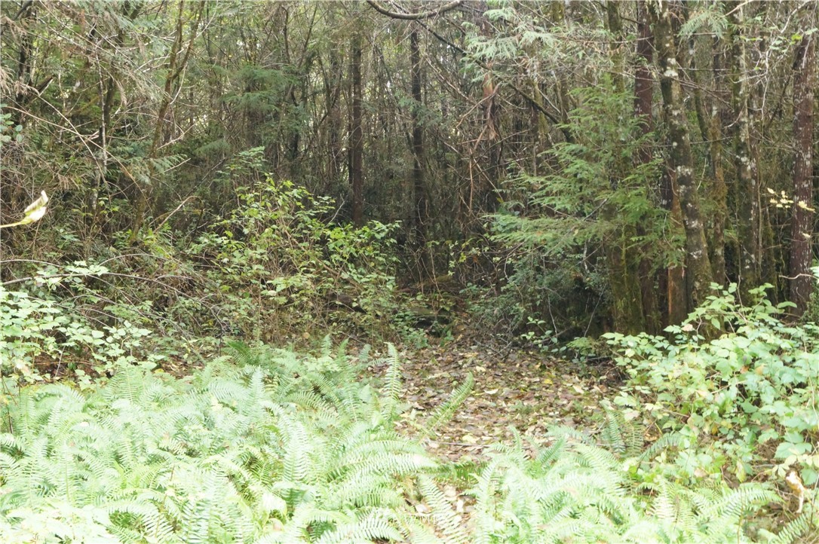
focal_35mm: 45
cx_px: 410
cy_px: 272
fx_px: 1023
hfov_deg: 43.6
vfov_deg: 29.8
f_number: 16
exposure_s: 1/8
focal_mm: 30
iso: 3200
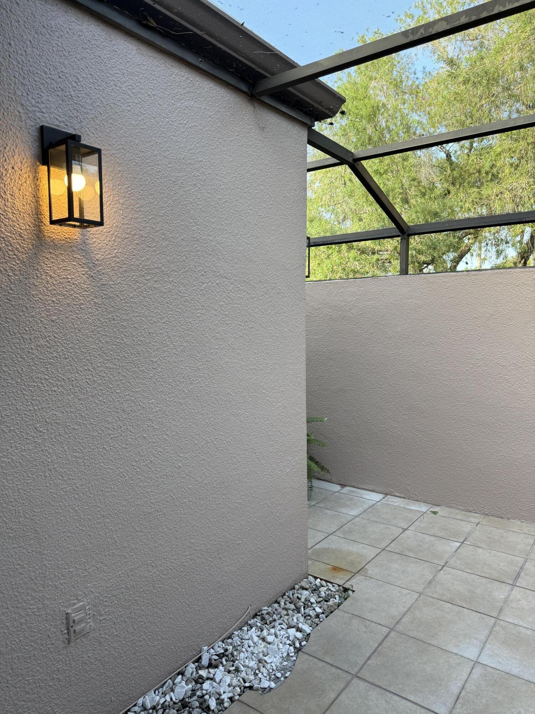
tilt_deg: -4.3
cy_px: 357
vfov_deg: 71.6
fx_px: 495
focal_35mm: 24
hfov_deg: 56.8
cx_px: 268
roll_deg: +1.1
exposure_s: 1/322
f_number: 1.78
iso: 100
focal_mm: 6.76
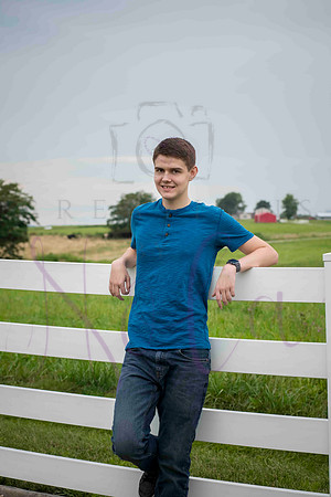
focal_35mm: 80
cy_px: 248
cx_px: 166
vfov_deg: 25.4
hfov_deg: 17.1
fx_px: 1103
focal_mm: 80
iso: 640
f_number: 7.1
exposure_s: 1/640
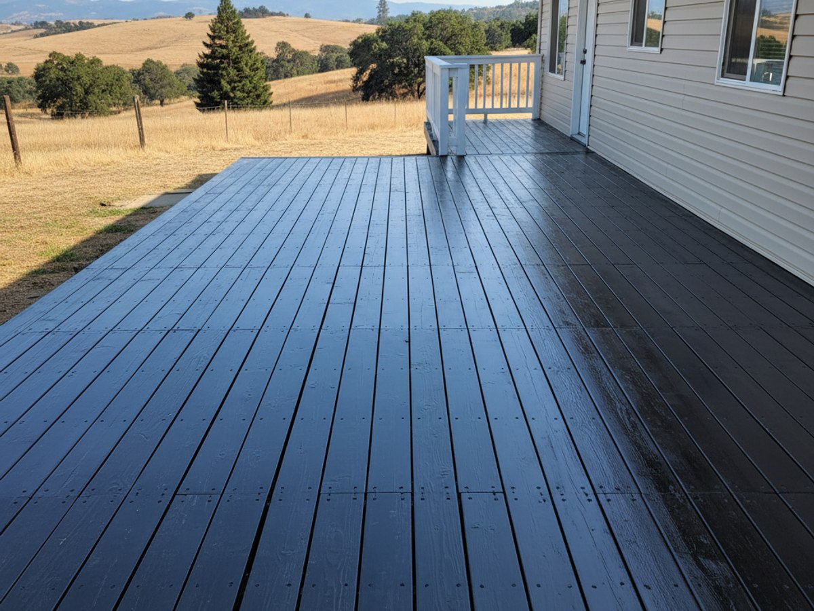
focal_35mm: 23
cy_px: 306
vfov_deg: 58.9
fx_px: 541
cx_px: 407
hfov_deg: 73.9
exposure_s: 1/419
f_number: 1.8
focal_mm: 6.4
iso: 297
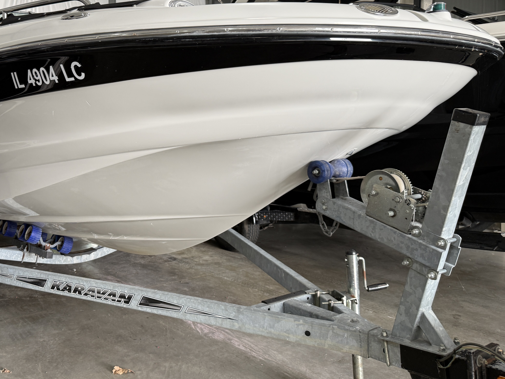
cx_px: 157
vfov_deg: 40.6
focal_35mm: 35
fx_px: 511
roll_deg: +0.1
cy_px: 159
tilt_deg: -3.8
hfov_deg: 51.4
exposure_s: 1/121
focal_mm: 6.76
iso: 125
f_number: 1.78
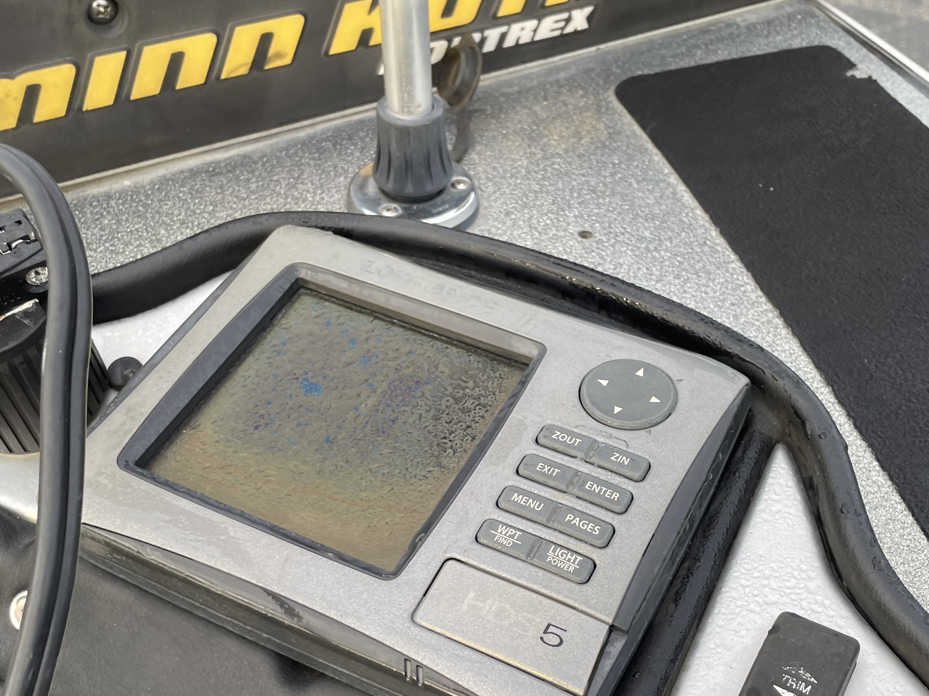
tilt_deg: -44.3
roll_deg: -4.3
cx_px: 527
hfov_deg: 42.9
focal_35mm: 44
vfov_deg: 32.6
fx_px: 1181
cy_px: 463
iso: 32
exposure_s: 1/127
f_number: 1.6
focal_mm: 4.2
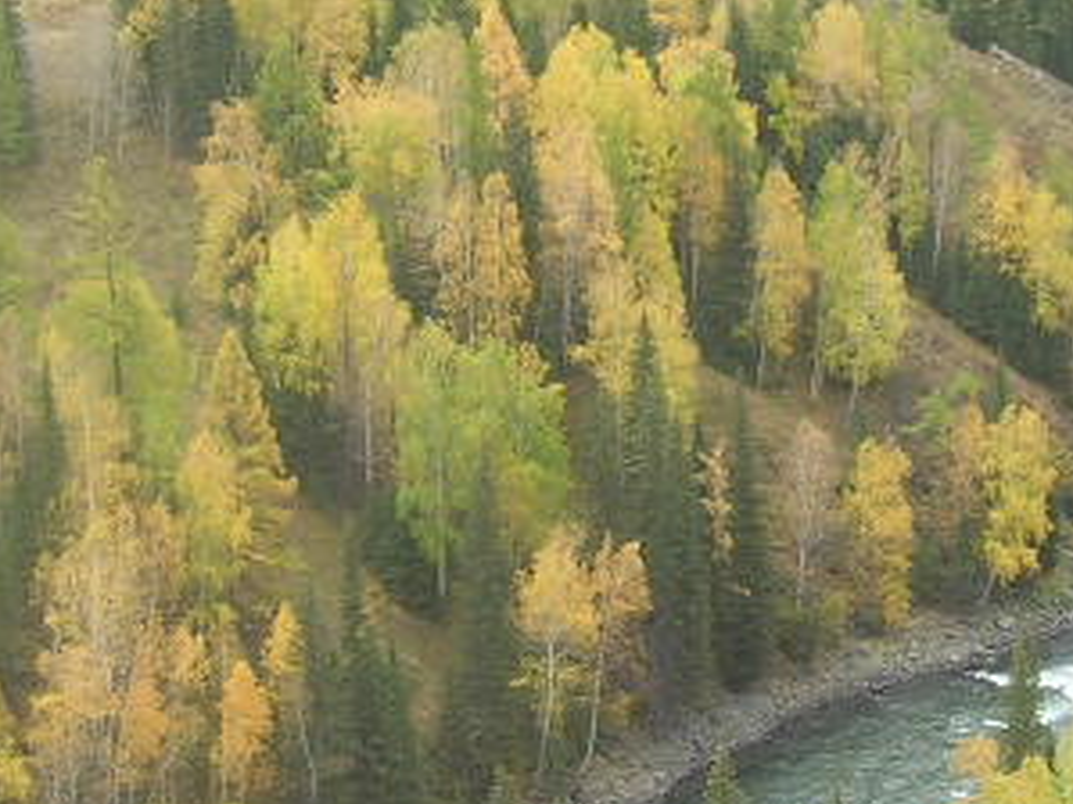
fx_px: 3718
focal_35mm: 120
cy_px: 452
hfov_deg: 16.4
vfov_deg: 12.3
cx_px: 682
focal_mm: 5.8
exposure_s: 1/32
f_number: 4.9
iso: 50
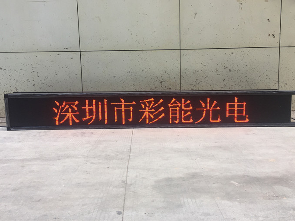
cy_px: 105
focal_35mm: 32
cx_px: 156
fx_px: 273
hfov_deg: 56.8
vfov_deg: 44.1
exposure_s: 1/100
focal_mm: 4.15
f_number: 2.2
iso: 40
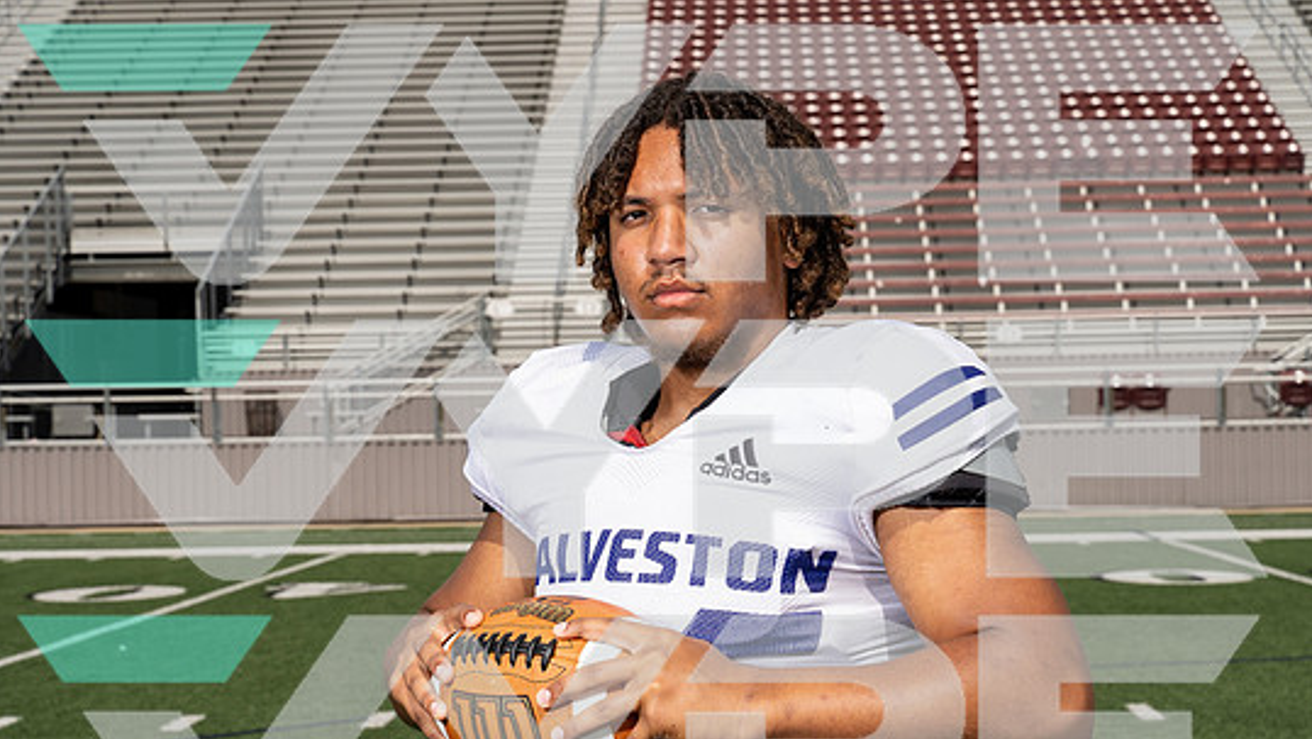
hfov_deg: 26.8
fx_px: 2749
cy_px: 450
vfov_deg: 15.3
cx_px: 646
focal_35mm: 79
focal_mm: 70
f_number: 11
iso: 100
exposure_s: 1/250
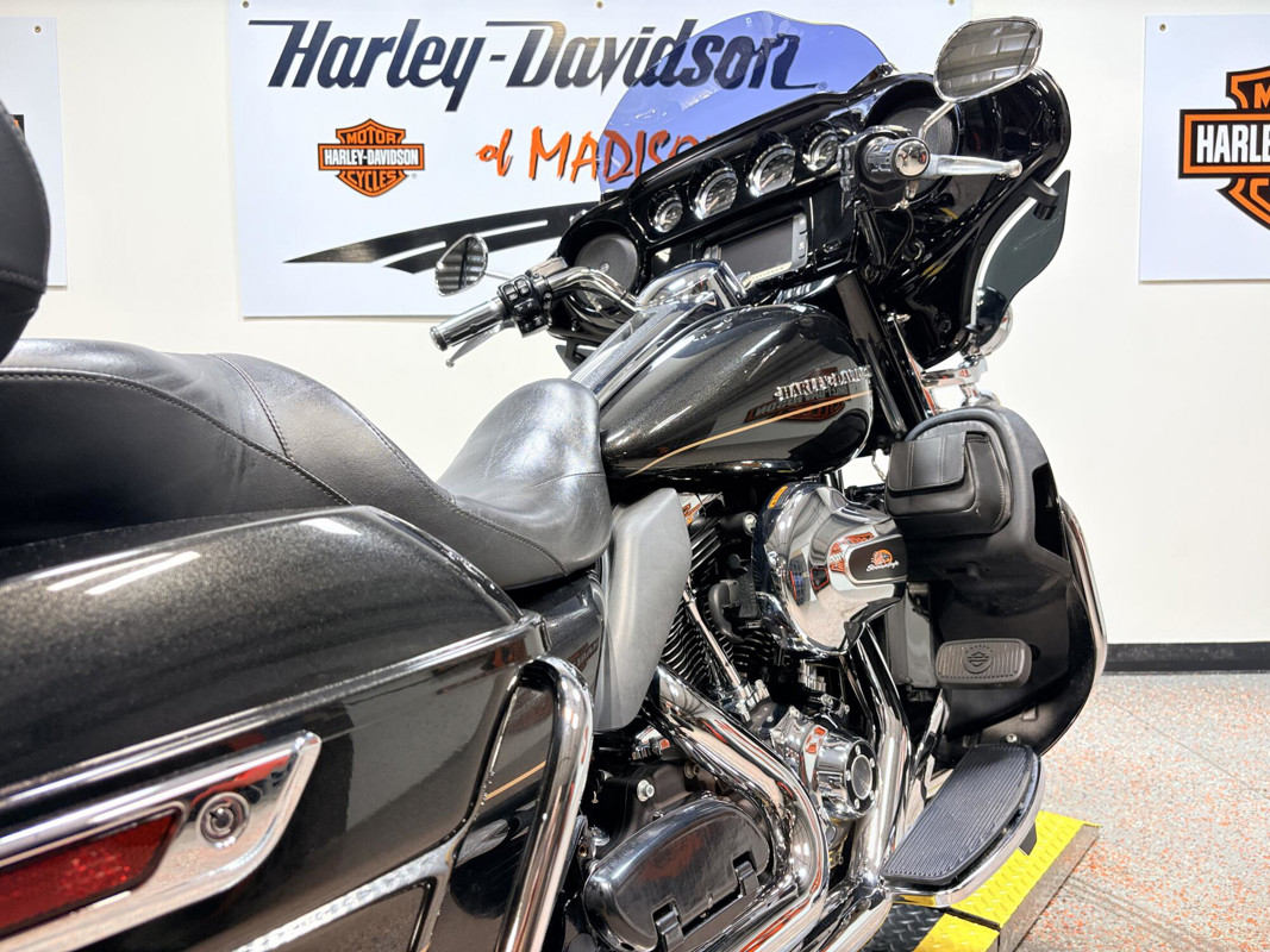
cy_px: 476
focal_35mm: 26
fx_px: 954
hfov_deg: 67.3
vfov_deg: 53.1
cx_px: 635
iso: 64
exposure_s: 1/120
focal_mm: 5.96
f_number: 1.6
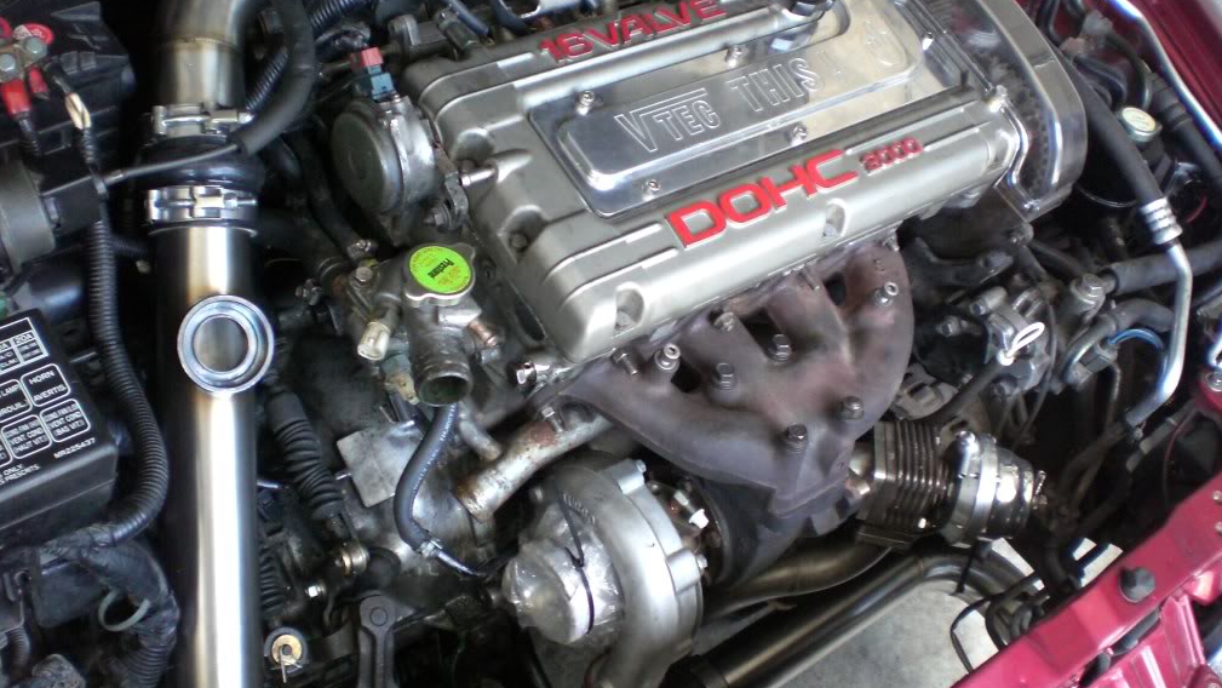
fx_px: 1361
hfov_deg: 48.3
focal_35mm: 42
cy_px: 325
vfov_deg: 28.4
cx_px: 613
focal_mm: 6.3
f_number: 3.1
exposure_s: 1/80
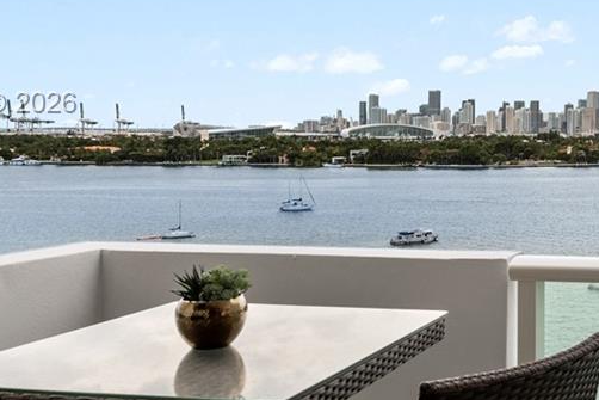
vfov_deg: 26.2
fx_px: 849
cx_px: 659
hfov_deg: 33.8
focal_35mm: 51
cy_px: 104
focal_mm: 16
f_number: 8
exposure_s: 1/400
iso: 250
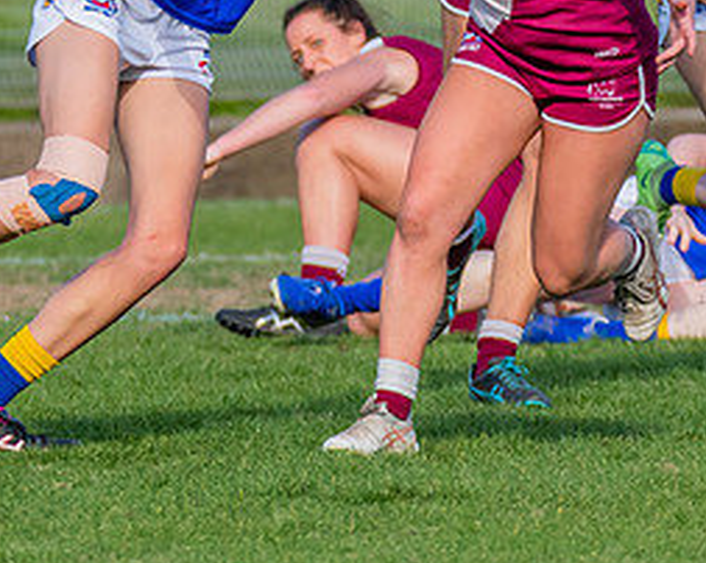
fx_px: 24031
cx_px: 135
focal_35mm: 1151
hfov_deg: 1.7
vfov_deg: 1.3
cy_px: 259
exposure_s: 1/1600
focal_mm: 280
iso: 800
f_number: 6
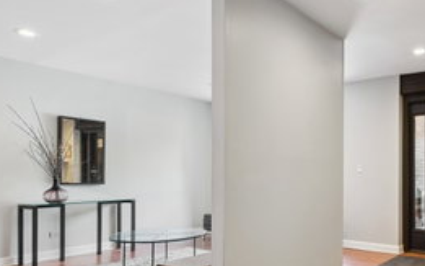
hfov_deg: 59.8
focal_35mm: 30
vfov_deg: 41.5
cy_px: 165
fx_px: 347
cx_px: 315
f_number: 9
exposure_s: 1/2.5
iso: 200
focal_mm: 16
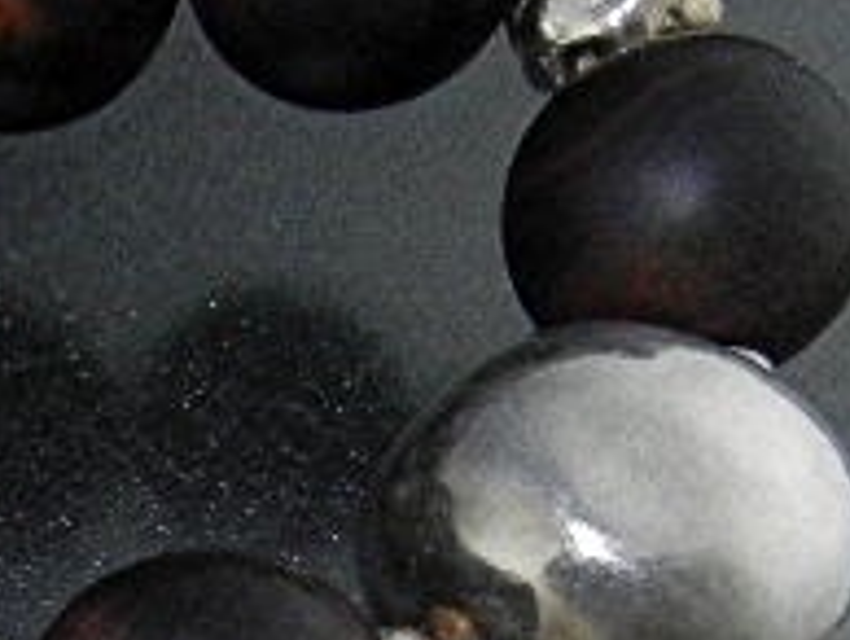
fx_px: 2754
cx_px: -320
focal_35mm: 112
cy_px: 763
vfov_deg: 12.9
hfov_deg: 16.4
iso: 800
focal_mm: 6.2
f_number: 7.2
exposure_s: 1/30
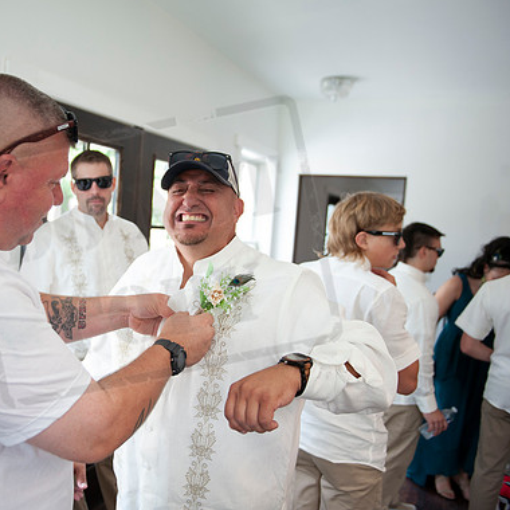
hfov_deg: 46.1
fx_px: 583
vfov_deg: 47.2
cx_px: 149
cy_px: 255
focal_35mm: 35
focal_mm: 27
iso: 400
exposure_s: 1/200
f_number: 2.8
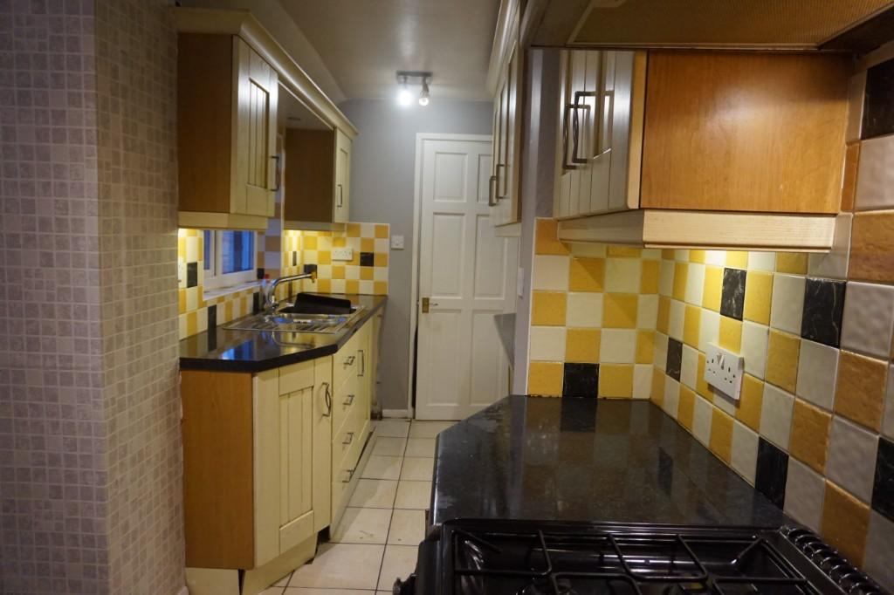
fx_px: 596
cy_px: 298
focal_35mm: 24
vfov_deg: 53.1
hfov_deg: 73.8
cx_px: 447
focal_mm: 16
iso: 1600
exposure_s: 1/160
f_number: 3.5
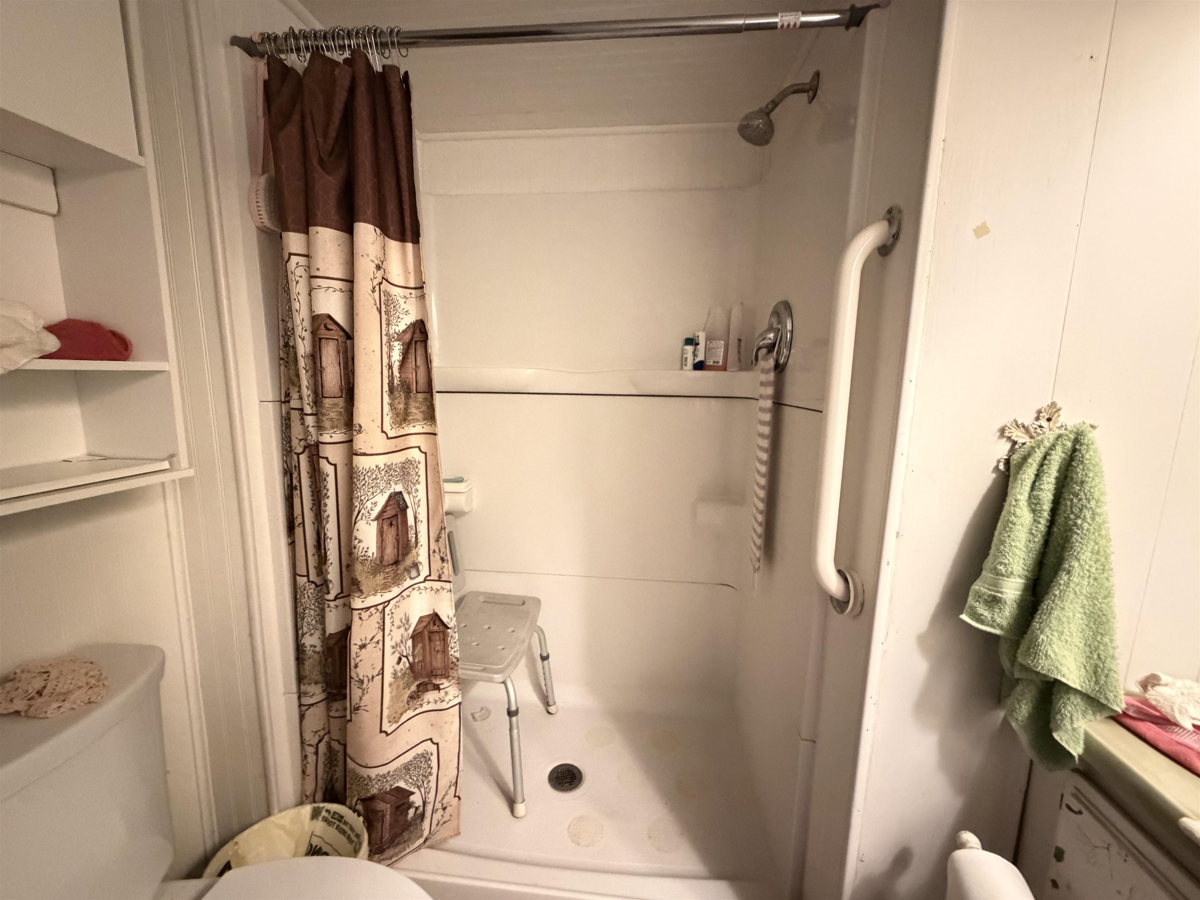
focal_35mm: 14
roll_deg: -0.2
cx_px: 600
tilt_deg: -8.2
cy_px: 450
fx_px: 485
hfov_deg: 102.1
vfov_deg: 85.7
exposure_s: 1/30
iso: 1600
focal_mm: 2.22
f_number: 2.2
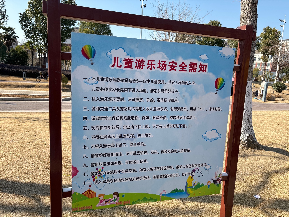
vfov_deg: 53.1
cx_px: 144
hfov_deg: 67.3
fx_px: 217
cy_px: 108
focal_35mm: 26
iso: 50
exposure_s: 1/1984
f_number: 1.6
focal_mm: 5.96
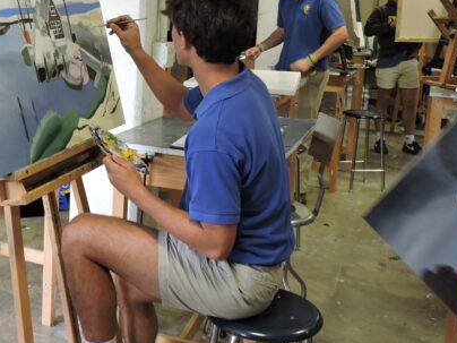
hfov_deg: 35.6
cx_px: 88
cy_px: 107
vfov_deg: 27.8
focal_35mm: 52
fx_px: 687
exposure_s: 1/30
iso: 200
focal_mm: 5.4
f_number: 3.1
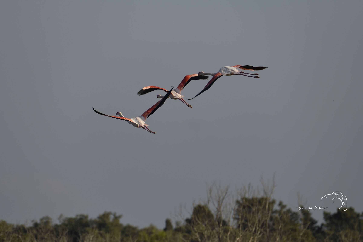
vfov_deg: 2.3
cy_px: 121
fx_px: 6050
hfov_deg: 3.4
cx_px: 182
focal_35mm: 600
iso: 400
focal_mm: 600
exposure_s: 1/1250
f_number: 9
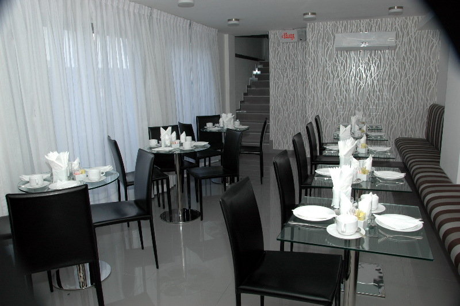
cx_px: 230
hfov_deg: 67.4
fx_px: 345
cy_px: 153
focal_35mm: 27
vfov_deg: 47.9
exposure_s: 1/160
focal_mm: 18
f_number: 7.1
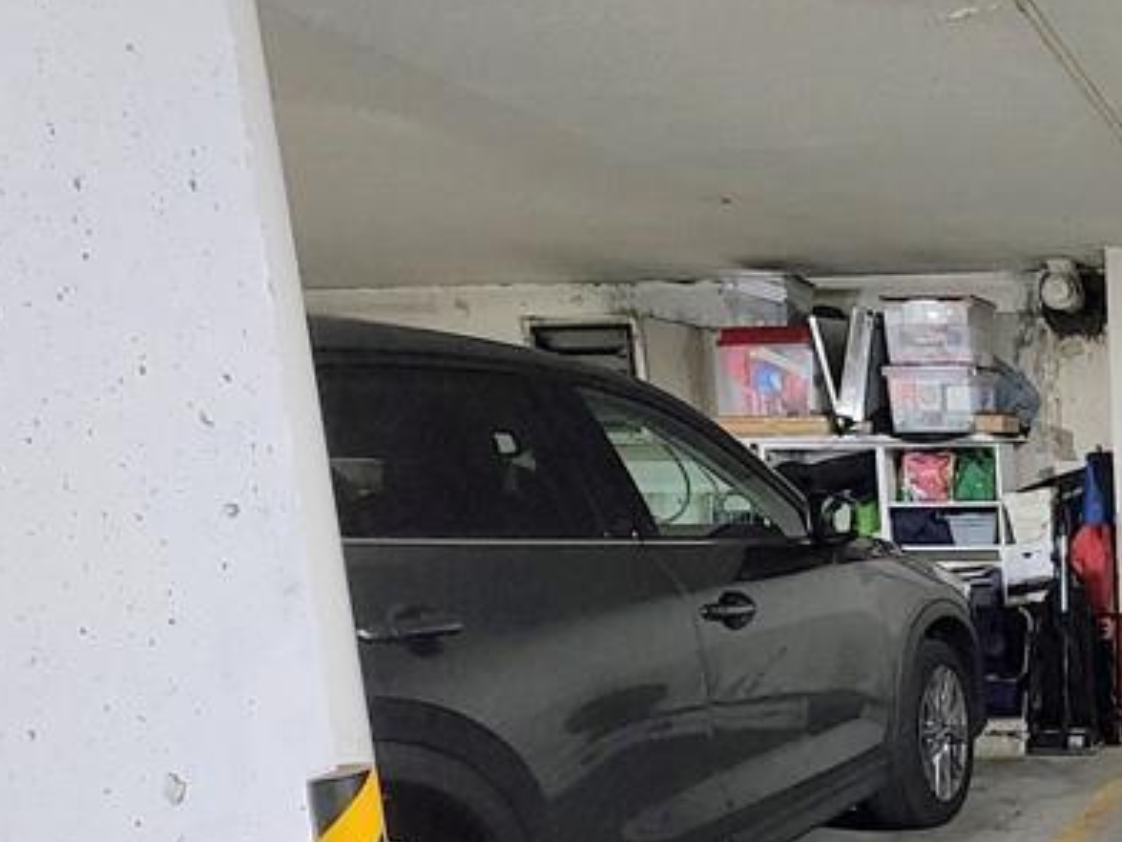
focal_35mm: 34
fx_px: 1102
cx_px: 1360
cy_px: 627
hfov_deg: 38.8
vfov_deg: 40.7
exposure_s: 1/24
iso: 1250
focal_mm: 2.2
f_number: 2.2
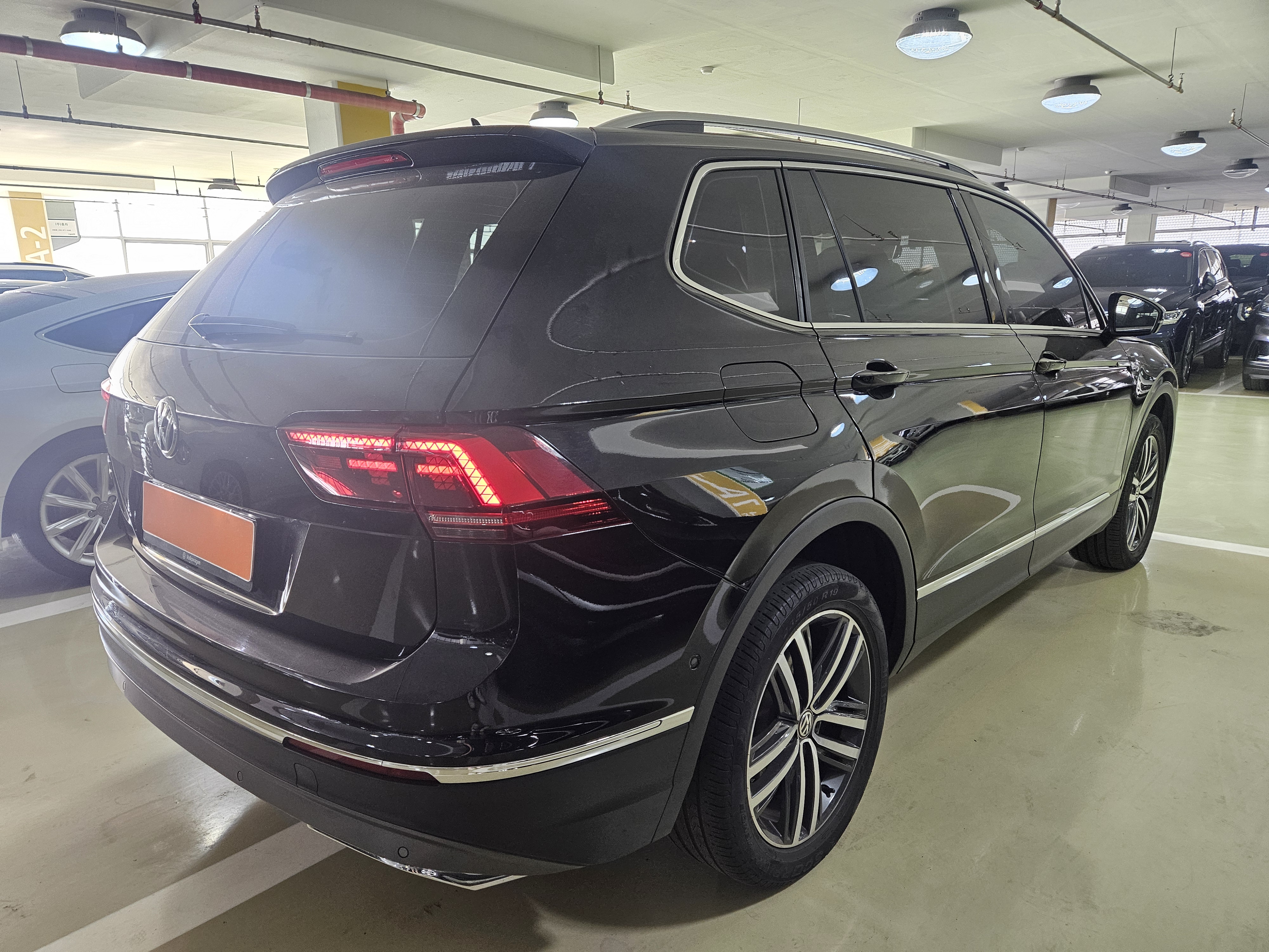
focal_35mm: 23
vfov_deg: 58.9
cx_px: 634
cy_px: 476
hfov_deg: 73.9
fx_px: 843
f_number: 1.8
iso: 250
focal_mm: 5.4
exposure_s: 1/120
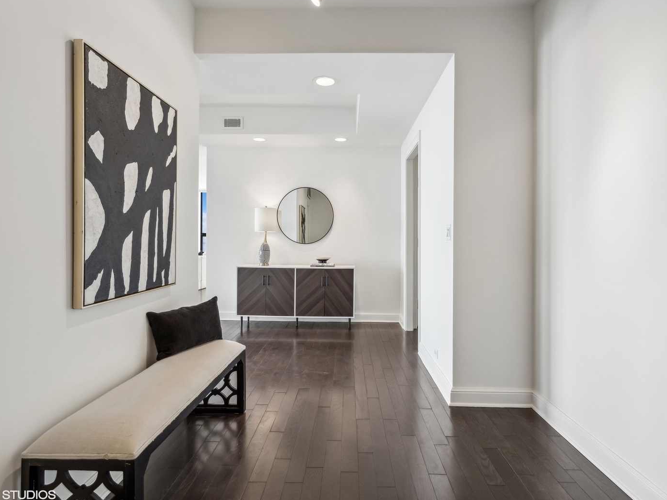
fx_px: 347
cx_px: 346
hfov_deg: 87.7
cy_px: 245
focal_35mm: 18
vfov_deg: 71.6
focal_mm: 16
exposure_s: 1/25
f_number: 8
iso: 320
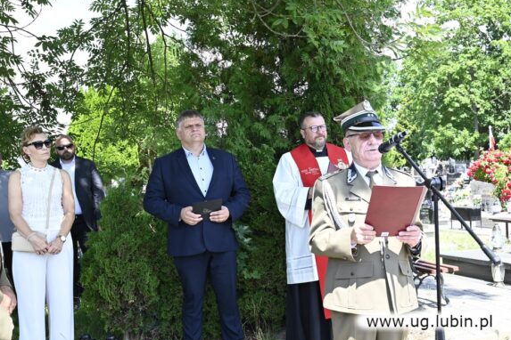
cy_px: 174
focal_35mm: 44
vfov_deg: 30.5
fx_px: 625
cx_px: 253
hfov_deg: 44.5
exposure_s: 1/250
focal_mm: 28
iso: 200
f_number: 4.5
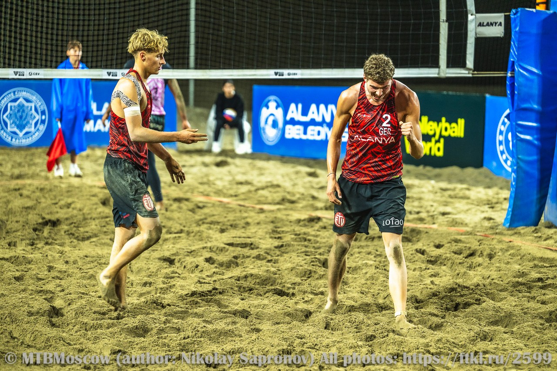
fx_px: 2243
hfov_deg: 14.2
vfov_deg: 9.5
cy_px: 186
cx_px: 278
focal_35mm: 145
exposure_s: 1/320
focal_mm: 145
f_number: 3.2
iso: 1600
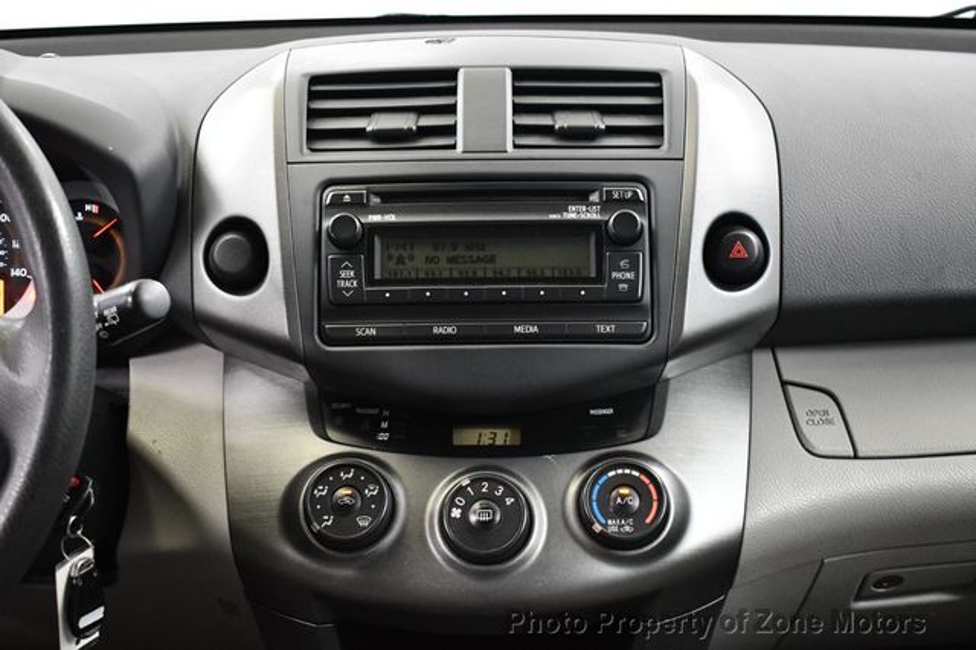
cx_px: 488
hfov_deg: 41.1
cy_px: 325
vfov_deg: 28.0
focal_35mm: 48
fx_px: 1301
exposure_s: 1/60
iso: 4500
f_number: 4.5
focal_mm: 32
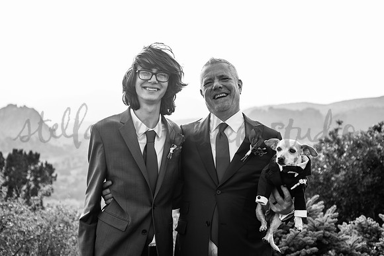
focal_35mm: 50
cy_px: 128
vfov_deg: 27.0
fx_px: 533
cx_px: 192
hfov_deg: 39.6
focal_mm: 50
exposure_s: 1/400
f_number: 4
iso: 160
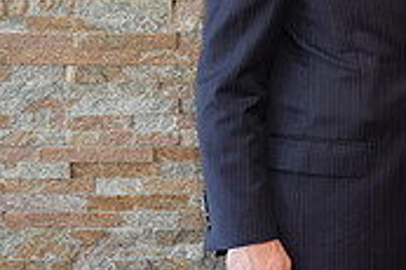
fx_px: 1284
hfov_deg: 16.7
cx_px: 568
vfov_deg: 11.9
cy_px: 8
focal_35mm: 114
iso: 800
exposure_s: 1/125
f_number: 4.5
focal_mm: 34
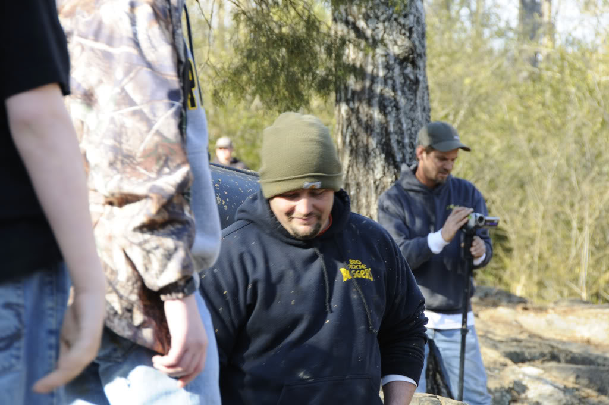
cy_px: 202
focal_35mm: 180
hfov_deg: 11.4
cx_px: 304
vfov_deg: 7.6
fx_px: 3041
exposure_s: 1/60
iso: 200
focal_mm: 120
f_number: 8
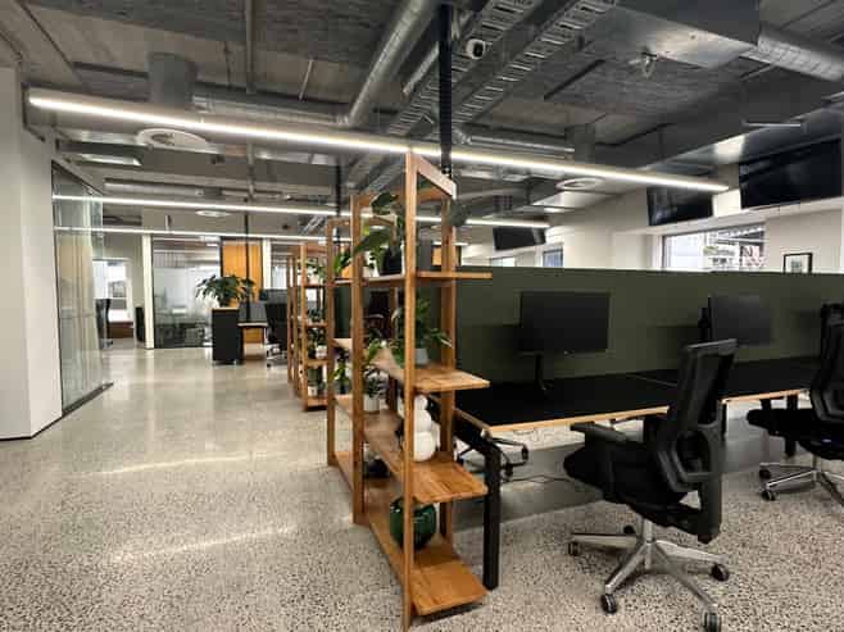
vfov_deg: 85.6
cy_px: 316
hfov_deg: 102.1
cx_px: 422
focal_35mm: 14
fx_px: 341
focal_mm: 2.22
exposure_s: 1/50
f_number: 2.2
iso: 200
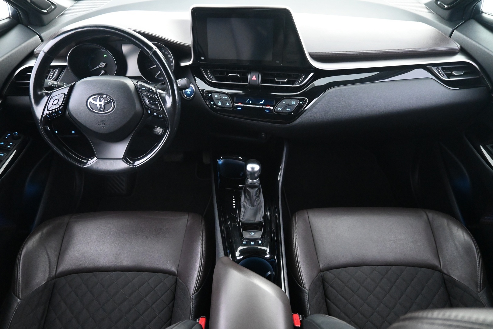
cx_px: 246
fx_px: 349
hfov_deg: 70.4
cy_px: 164
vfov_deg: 50.4
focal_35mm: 26
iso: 5000
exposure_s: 1/25
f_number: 3.5
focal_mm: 17
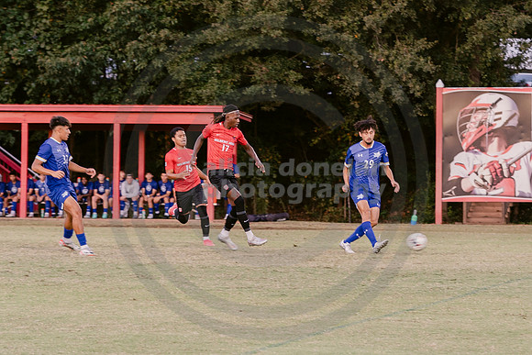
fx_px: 2977
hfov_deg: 10.2
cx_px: 301
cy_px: 239
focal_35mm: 201
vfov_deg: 6.8
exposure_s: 1/200
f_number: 4
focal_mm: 90
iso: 640
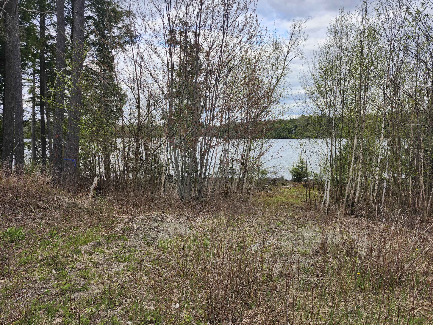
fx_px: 300
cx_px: 225
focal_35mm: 24
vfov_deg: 56.8
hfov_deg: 71.6
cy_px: 156
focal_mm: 5.54
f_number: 1.8
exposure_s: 1/277
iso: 25
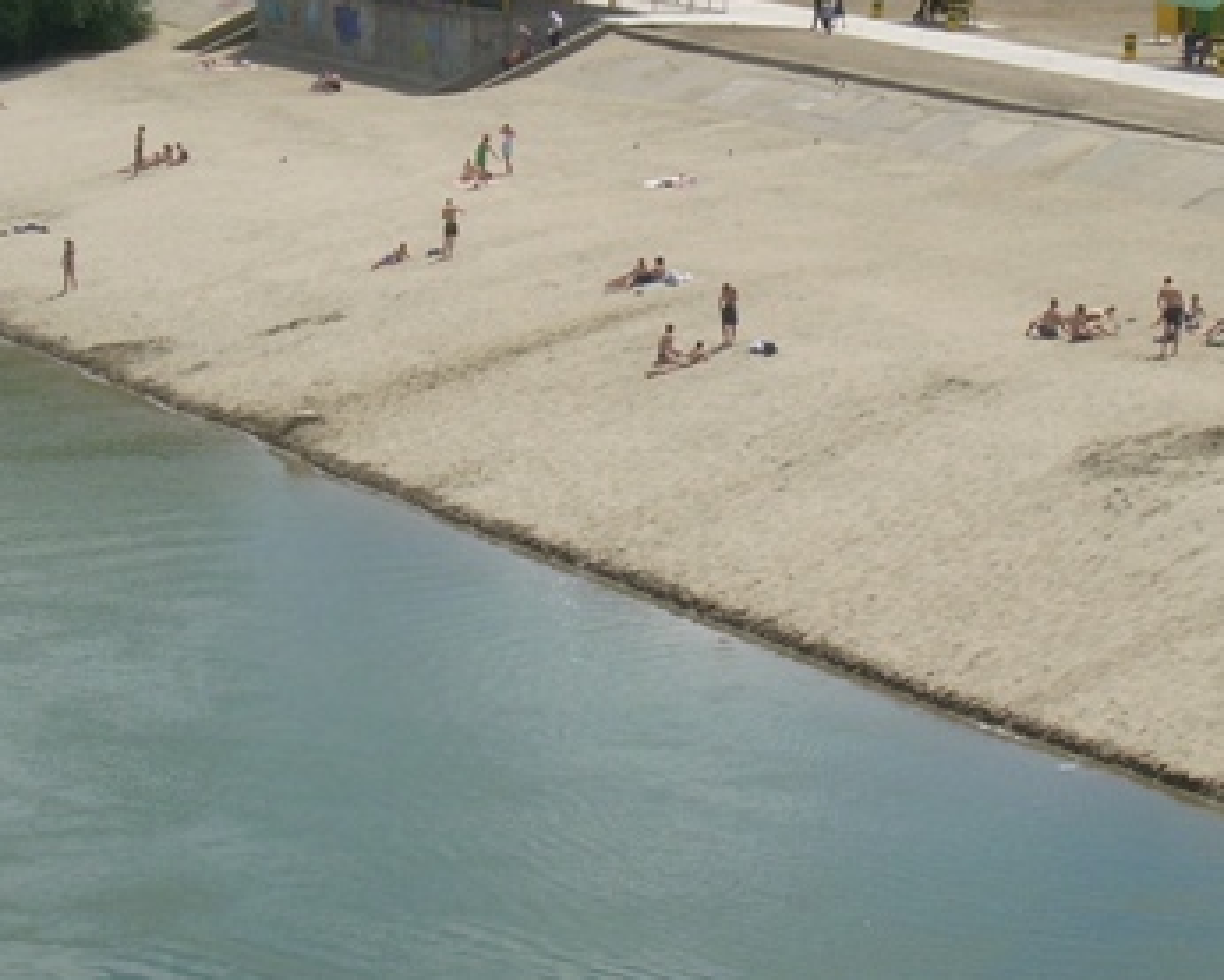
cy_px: 234
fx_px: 5037
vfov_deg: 11.1
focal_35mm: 139
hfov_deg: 13.8
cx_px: 778
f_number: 6.5
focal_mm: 13.2
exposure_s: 1/354
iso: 50
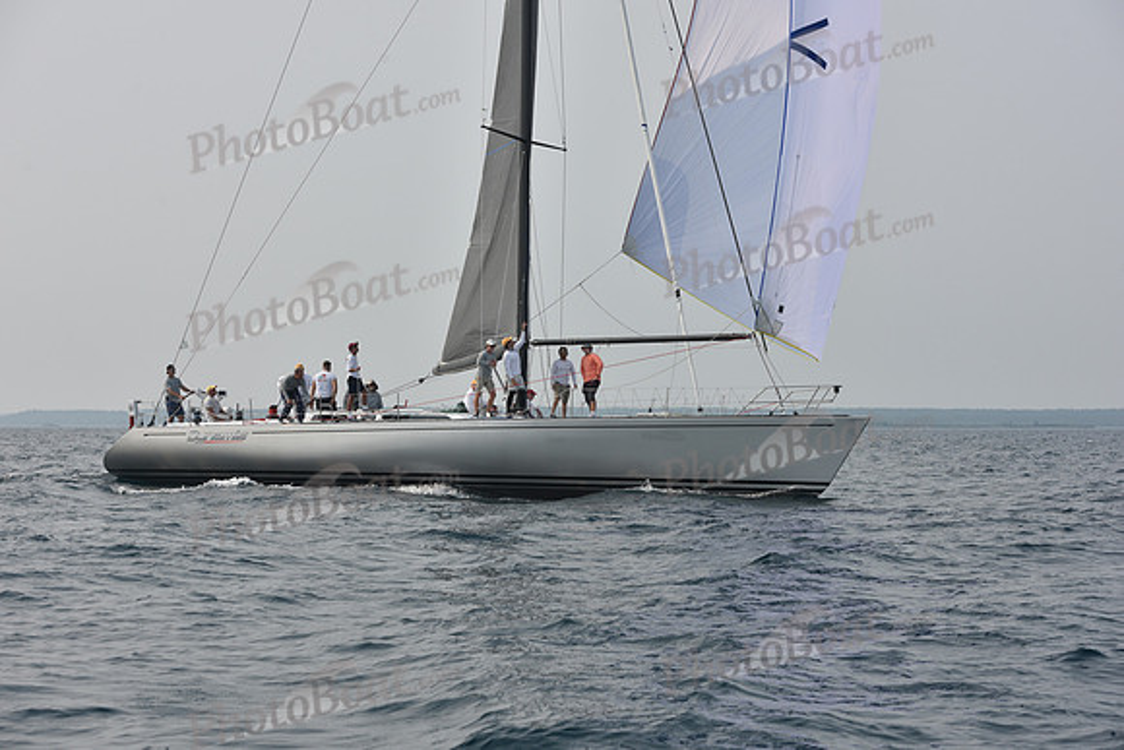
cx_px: 562
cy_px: 375
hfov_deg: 28.8
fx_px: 2186
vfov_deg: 19.5
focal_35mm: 70
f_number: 8
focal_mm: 70
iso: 250
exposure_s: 1/1250
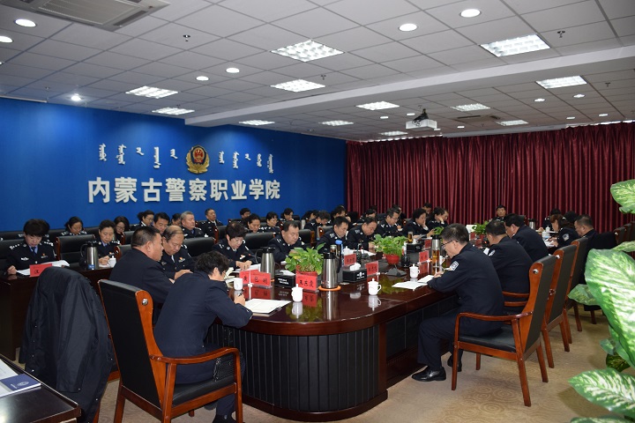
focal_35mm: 27
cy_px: 212
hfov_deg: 67.4
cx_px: 318
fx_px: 476
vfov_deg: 47.9
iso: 800
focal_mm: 18
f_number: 3.5
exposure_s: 1/60
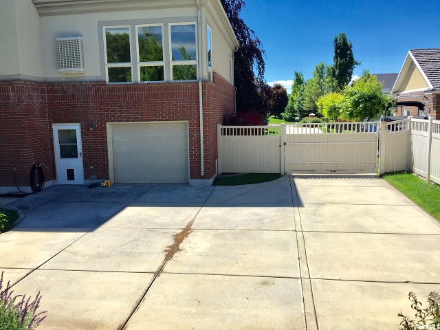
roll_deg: +1.8
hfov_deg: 61.7
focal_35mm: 29
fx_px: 369
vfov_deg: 48.2
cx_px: 220
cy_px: 165
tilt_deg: -8.0
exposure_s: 1/1412
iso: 32
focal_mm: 4.15
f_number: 2.2
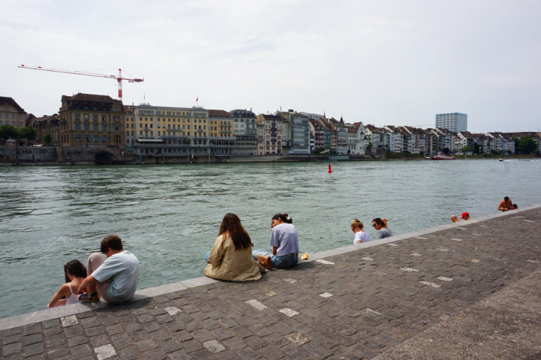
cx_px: 270
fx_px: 360
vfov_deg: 53.1
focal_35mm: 24
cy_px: 180
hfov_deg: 73.8
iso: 100
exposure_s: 1/125
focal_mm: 16
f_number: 14
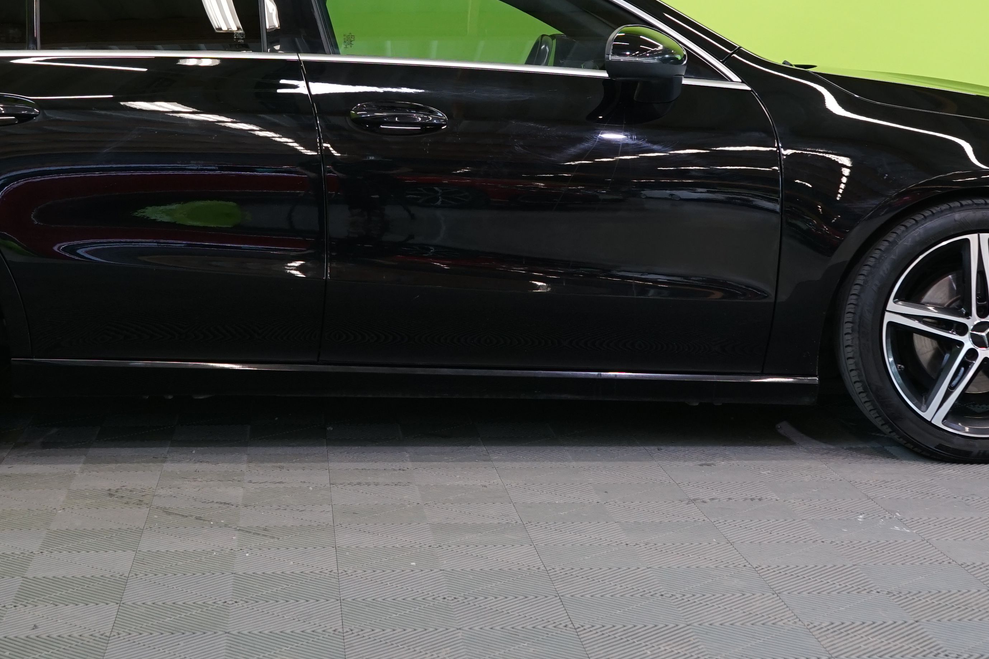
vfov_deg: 18.3
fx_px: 2033
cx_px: 364
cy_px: 149
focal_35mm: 74
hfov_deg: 27.2
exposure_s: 1/30
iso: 640
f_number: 6.3
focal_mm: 34
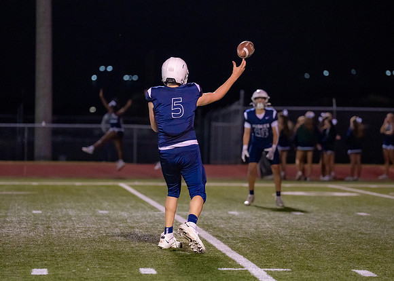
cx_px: 200
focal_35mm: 204
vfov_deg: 7.1
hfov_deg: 9.9
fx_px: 2279
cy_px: 138
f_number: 2.8
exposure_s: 1/1000
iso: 5000
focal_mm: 170
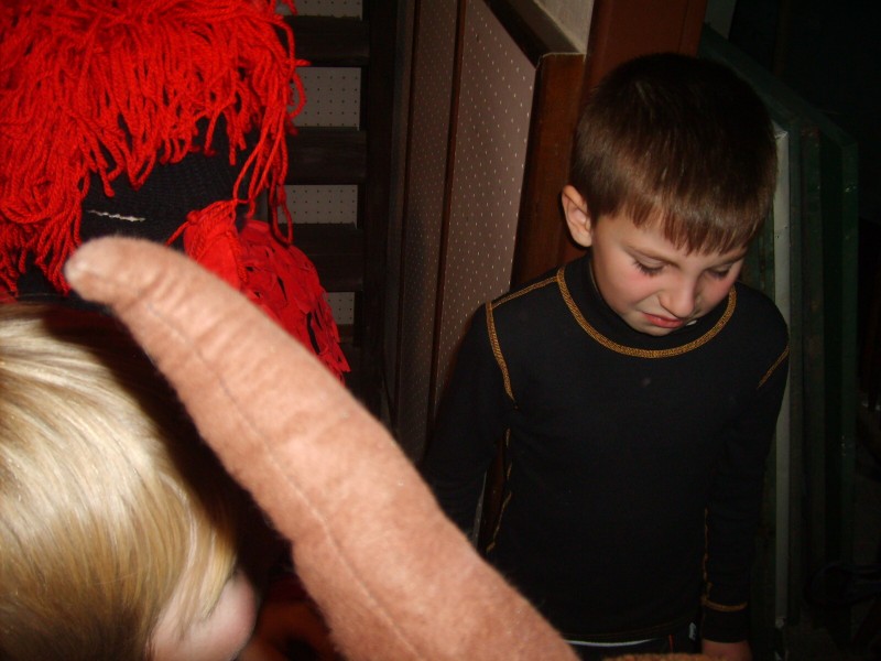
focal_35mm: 35
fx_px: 891
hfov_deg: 52.6
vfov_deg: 40.7
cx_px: 440
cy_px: 330
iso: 100
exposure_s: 1/45
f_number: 2.8
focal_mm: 5.8
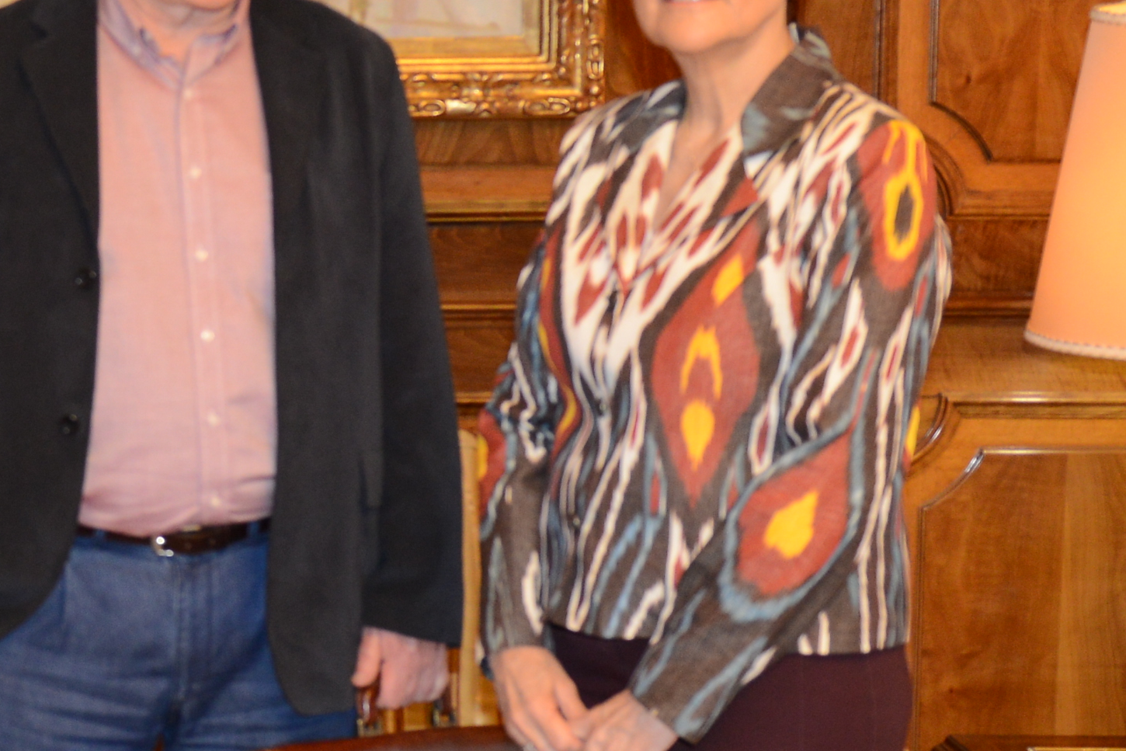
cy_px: 318
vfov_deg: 11.6
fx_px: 3691
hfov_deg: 16.2
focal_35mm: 118
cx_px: -437
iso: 800
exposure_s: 1/60
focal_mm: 31
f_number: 3.5
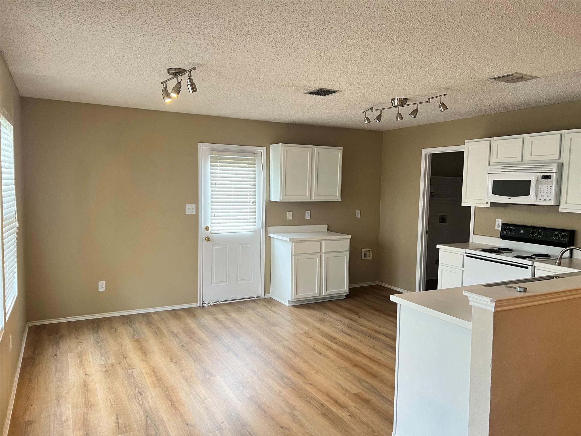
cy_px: 218
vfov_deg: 53.1
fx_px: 436
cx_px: 290
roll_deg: -0.9
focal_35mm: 26
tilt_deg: -4.9
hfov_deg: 67.3
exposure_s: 1/60
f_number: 1.5
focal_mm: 5.7
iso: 125
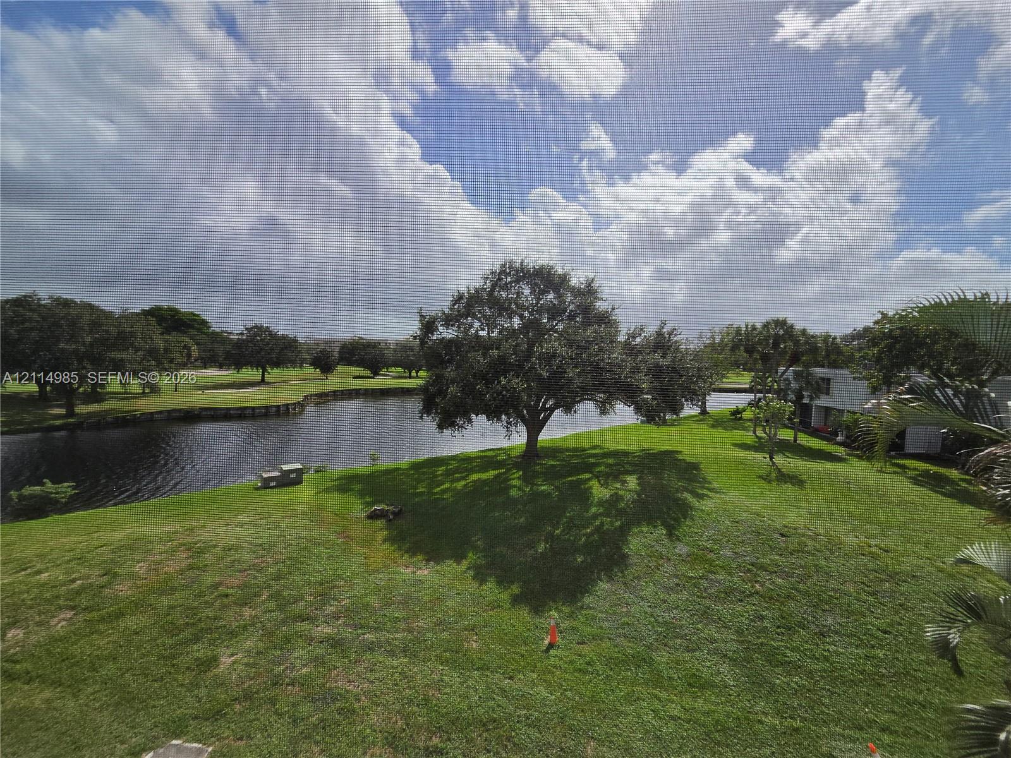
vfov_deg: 89.9
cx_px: 506
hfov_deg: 106.2
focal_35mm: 13
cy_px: 379
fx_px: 380
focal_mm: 2.2
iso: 100
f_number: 2.2
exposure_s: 1/5521
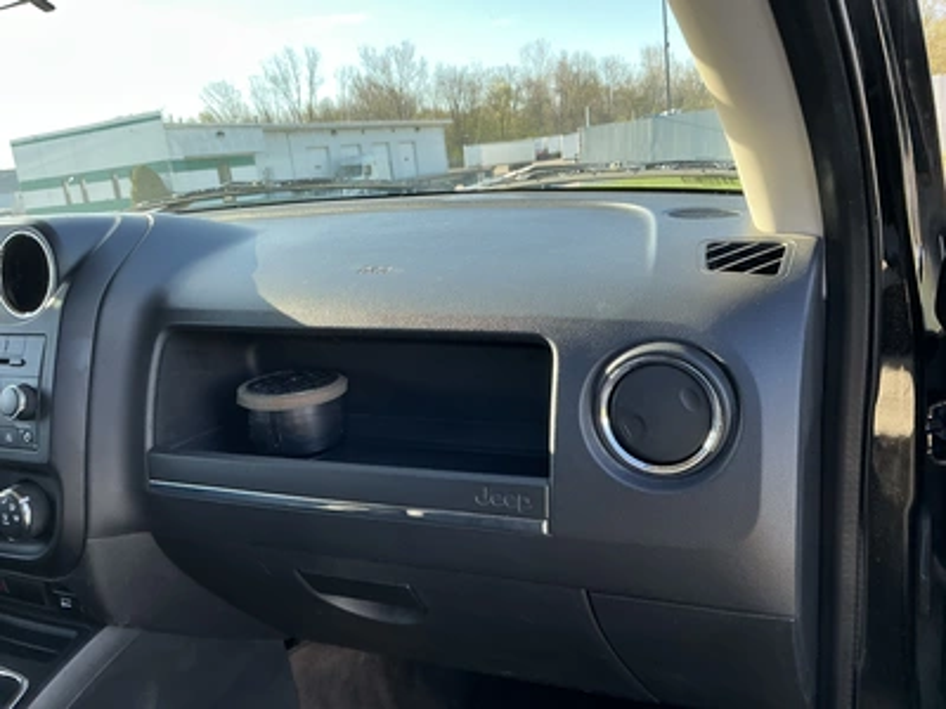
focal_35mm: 28
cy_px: 354
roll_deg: +7.3
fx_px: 765
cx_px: 473
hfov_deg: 63.4
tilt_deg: -14.6
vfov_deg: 49.7
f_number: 1.8
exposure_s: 1/122
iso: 25
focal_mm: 3
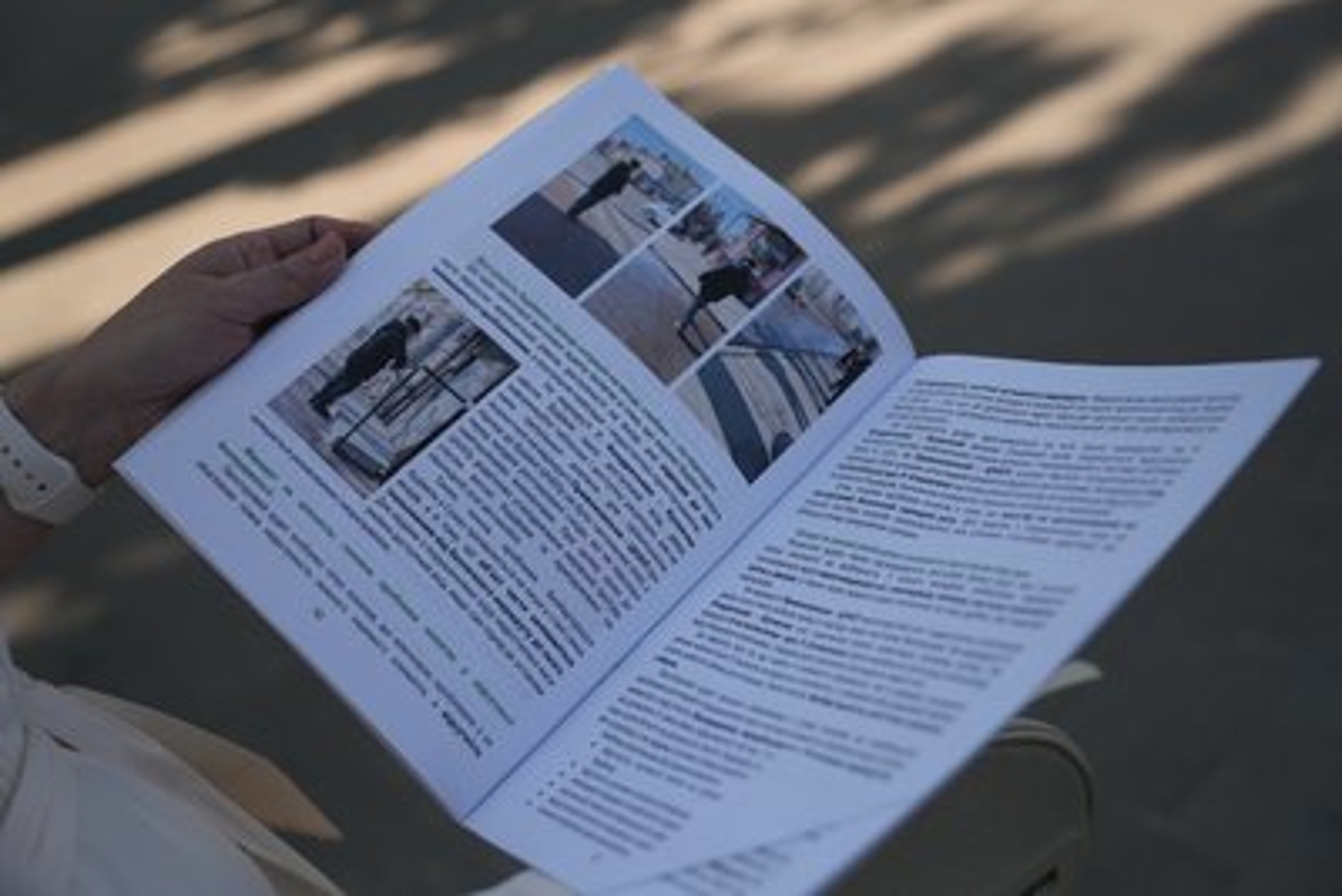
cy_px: 448
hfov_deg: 51.9
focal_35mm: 37
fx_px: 1380
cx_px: 671
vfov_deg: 36.0
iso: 160
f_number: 2.8
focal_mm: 37
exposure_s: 1/125
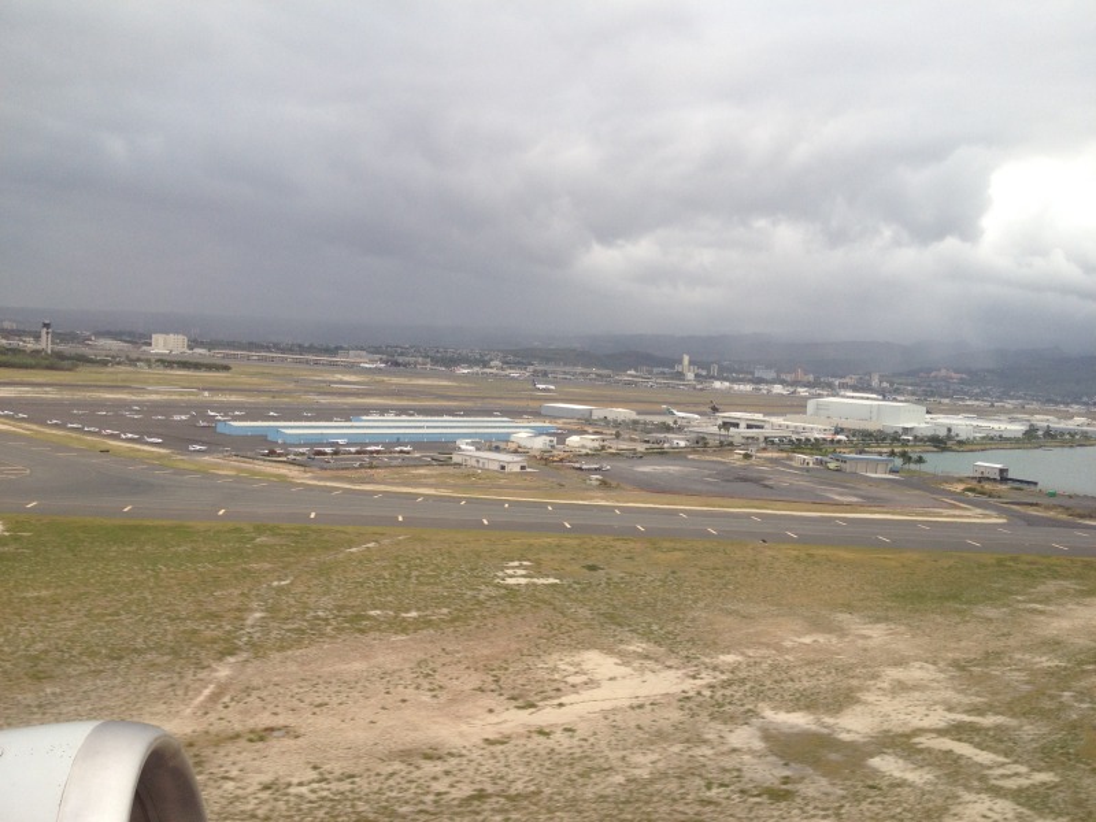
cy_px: 411
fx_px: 1108
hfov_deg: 52.6
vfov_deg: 40.7
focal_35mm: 35
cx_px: 548
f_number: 2.4
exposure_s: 1/196
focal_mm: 4.28
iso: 50
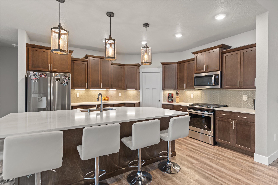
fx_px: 139
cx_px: 139
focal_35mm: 18
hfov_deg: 90.0
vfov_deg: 67.4
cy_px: 92
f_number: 2.8
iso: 100
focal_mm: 18
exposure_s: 1/2
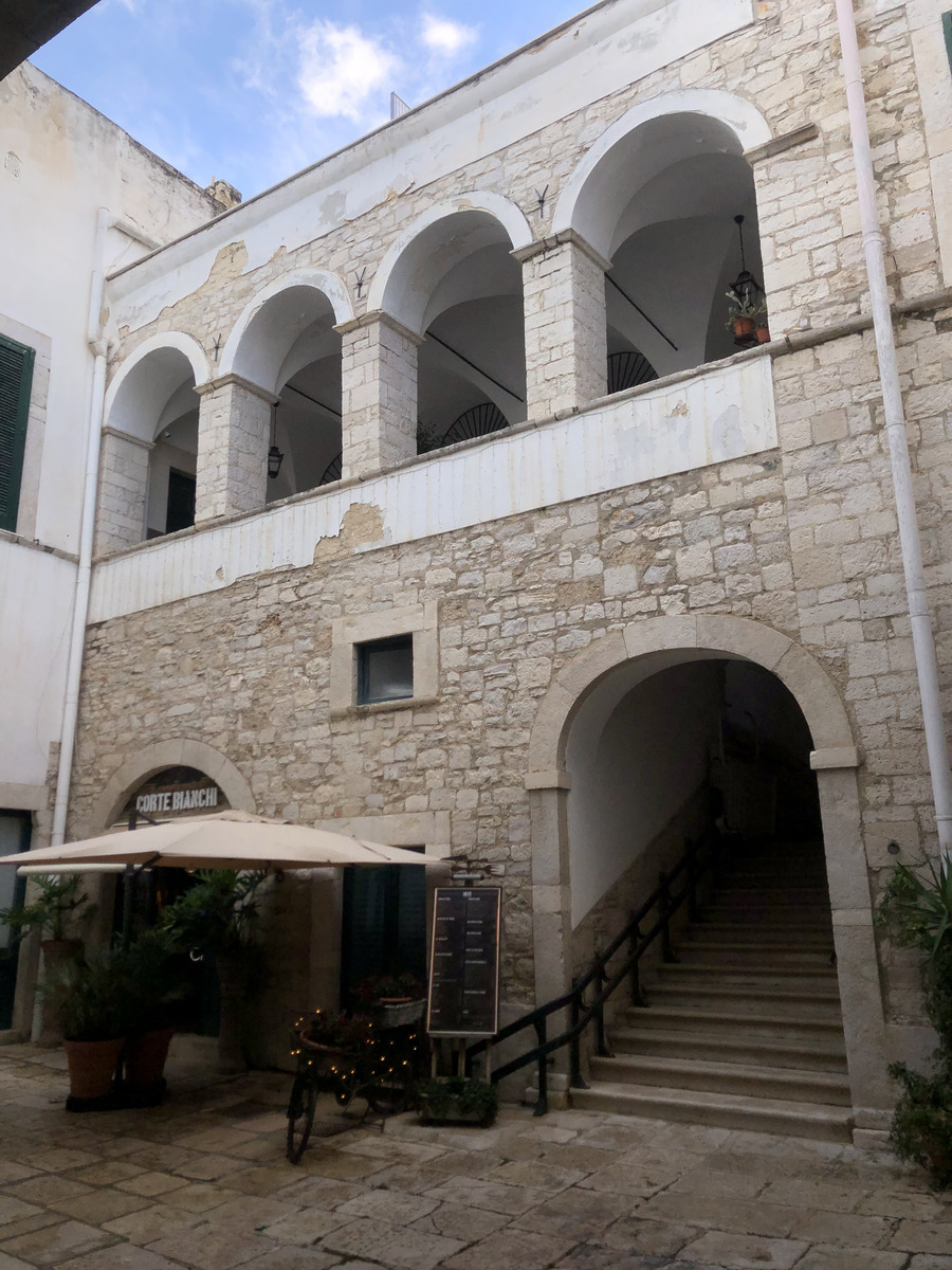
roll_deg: +0.5
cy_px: 635
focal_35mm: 28
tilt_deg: +14.1
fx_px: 1027
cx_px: 476
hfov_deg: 49.7
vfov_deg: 63.4
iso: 20
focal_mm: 4
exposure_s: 1/796
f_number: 1.8
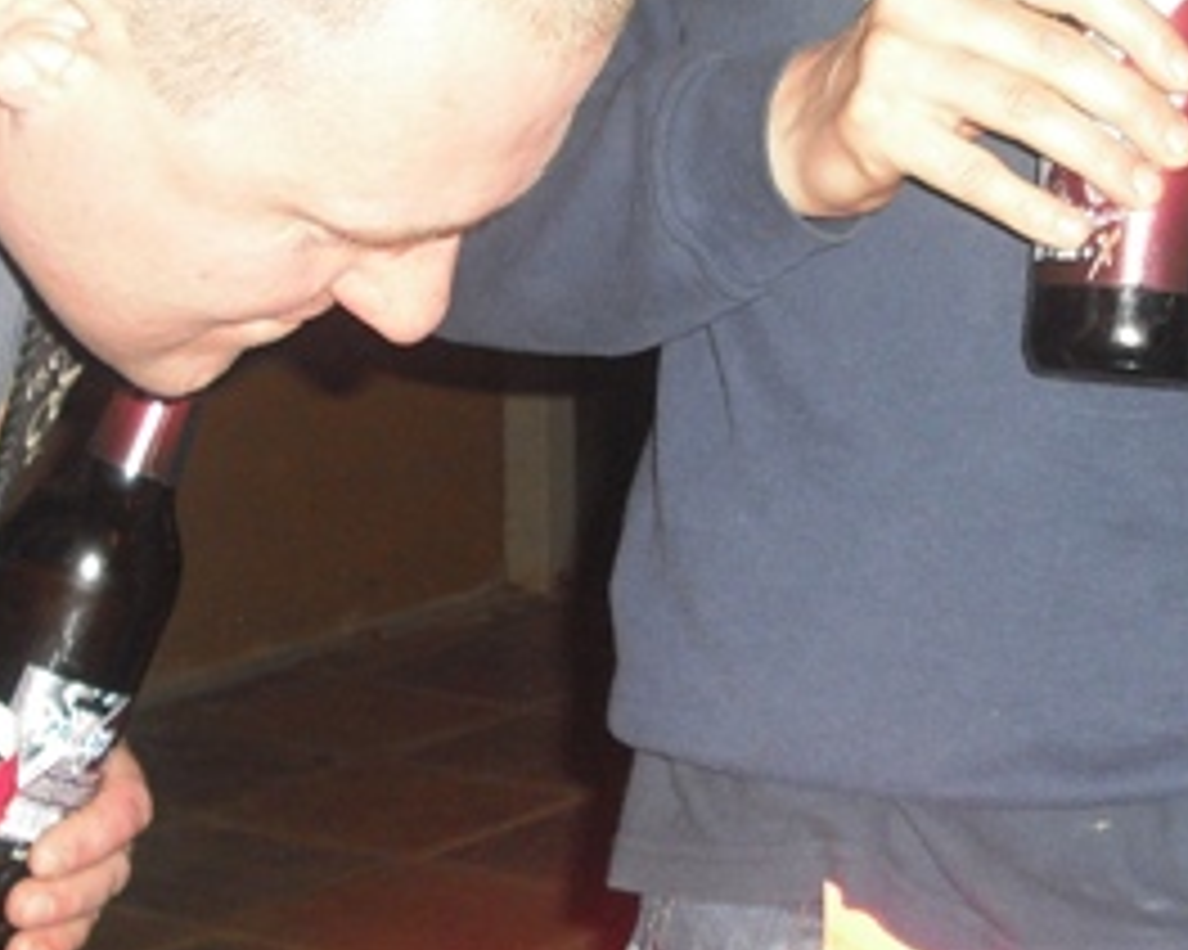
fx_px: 3480
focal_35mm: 99
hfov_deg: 19.4
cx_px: 675
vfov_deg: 15.5
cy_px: 437
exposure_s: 1/60
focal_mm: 6.2
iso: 200
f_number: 2.8
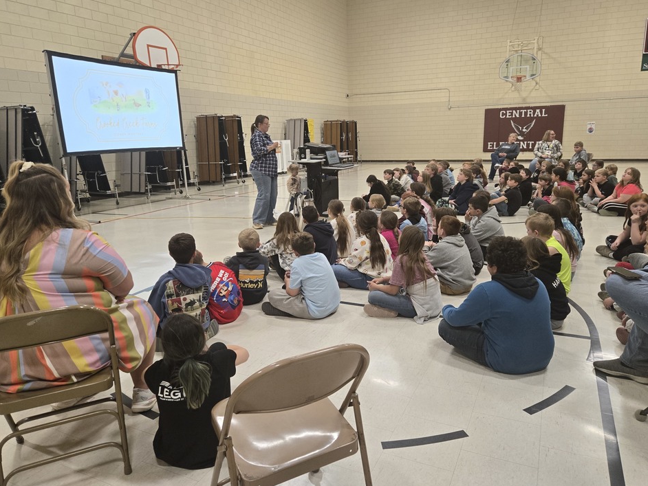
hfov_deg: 69.3
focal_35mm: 25
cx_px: 339
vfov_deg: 54.9
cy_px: 230
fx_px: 468
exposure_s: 1/180
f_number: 1.8
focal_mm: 5.4
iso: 200
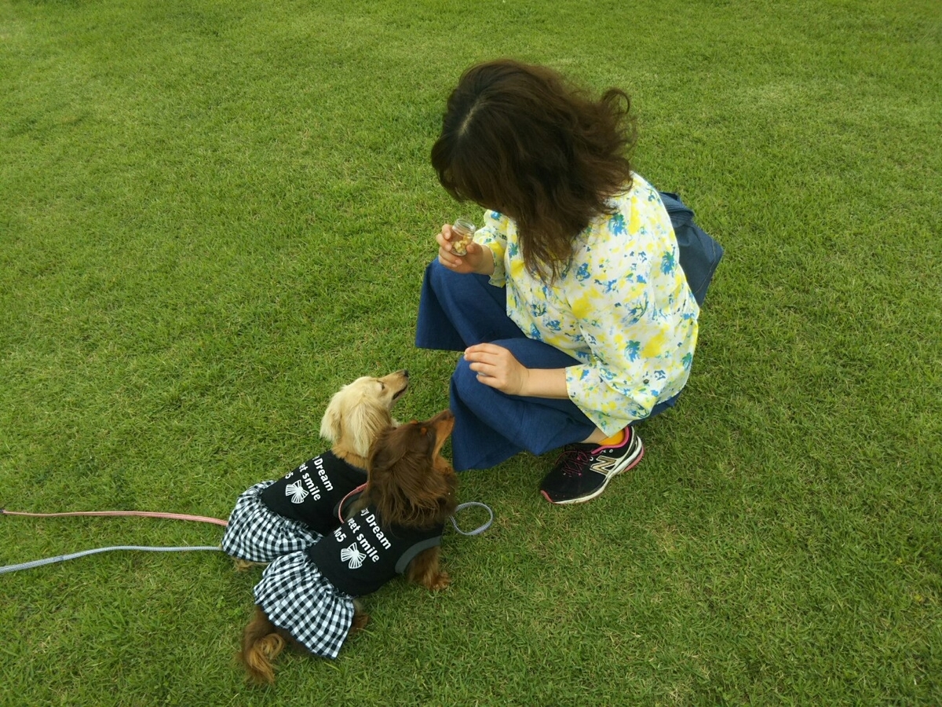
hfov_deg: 60.0
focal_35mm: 30
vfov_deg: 46.8
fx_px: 816
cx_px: 471
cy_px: 354
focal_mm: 4
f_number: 2.2
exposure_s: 1/120
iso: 40
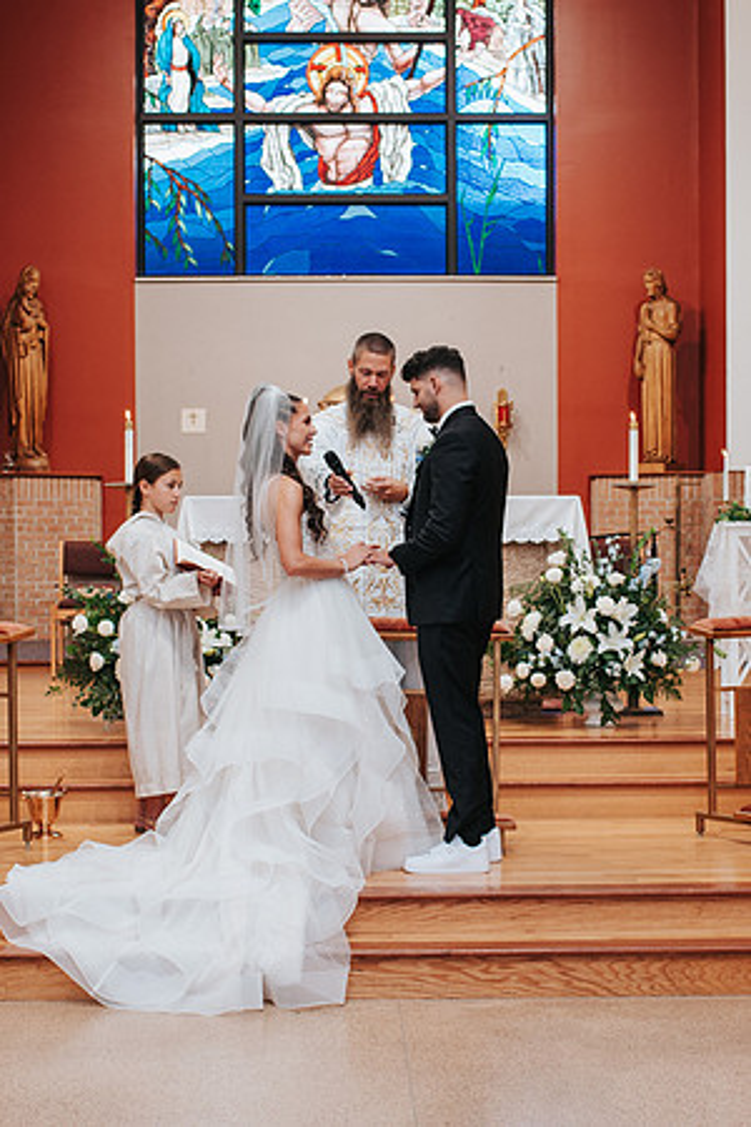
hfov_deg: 18.4
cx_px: 395
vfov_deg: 27.4
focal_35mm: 74
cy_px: 607
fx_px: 2312
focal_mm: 35
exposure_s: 1/125
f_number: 2.8
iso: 450
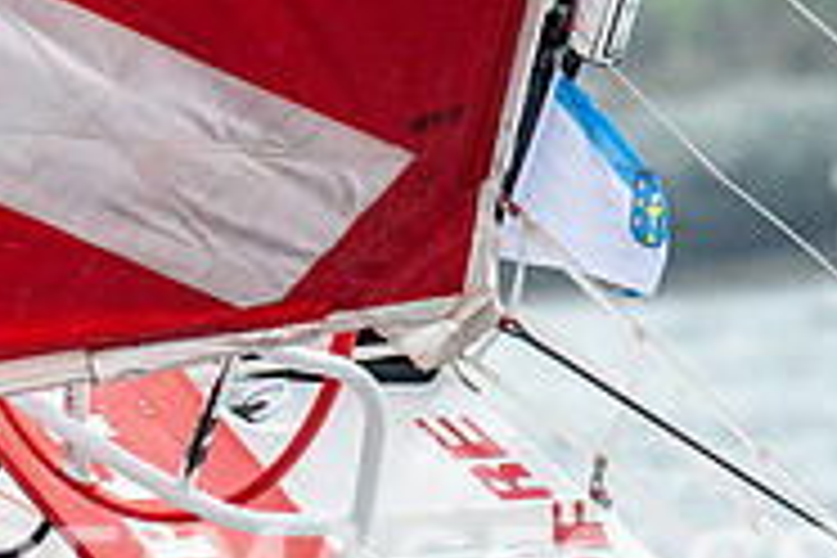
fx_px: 32710
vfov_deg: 1.0
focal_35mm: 1407
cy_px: 578
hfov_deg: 1.5
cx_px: -212
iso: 1000
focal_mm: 300
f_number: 4
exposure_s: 1/4000
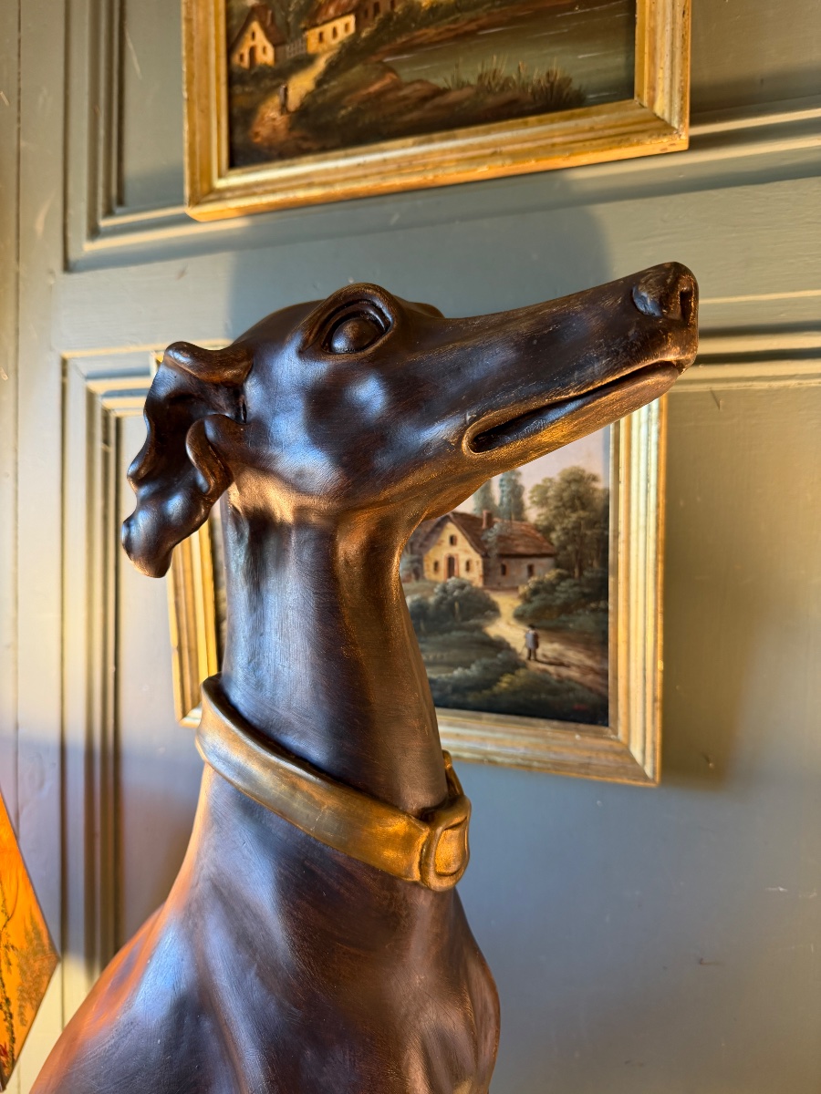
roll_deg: -1.0
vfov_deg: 71.6
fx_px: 759
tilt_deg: -1.3
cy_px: 547
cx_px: 410
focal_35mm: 24
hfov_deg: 56.8
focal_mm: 6.76
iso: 160
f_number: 1.78
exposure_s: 1/50
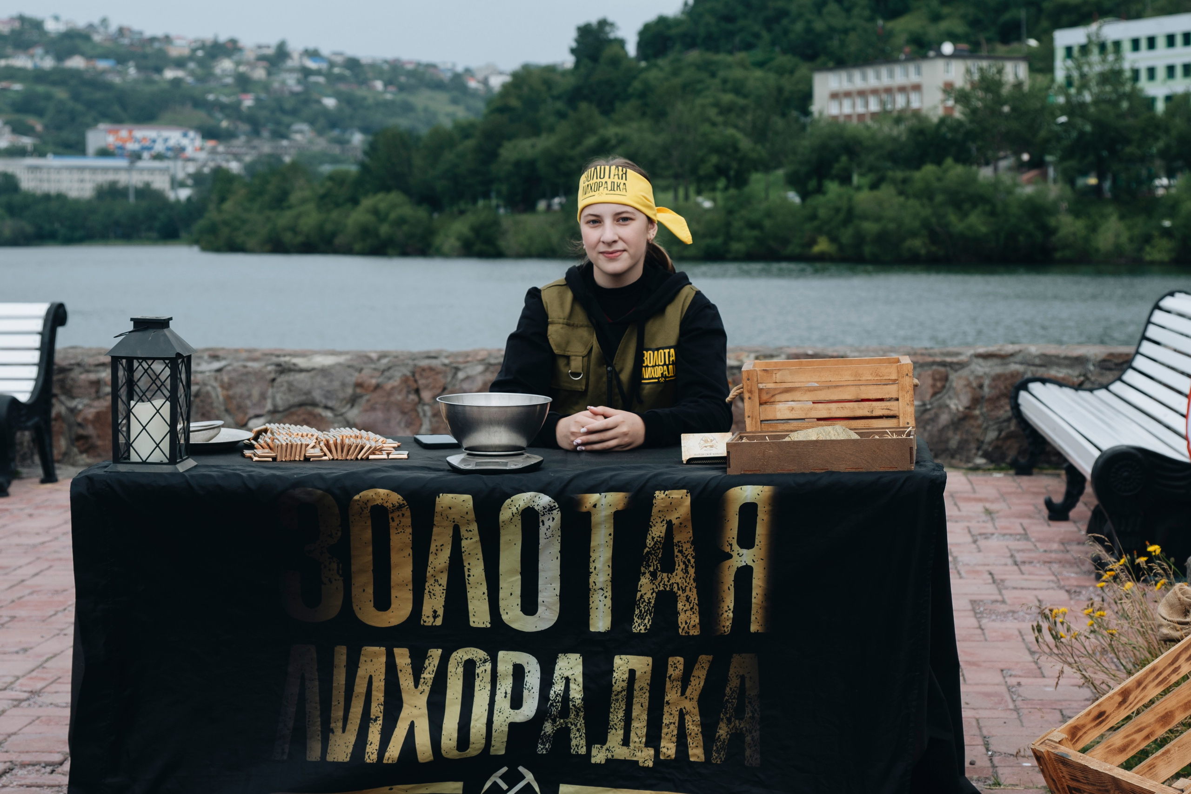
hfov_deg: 27.8
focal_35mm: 73
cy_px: 397
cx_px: 596
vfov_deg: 18.7
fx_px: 2405
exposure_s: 1/640
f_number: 5
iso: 100
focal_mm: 48
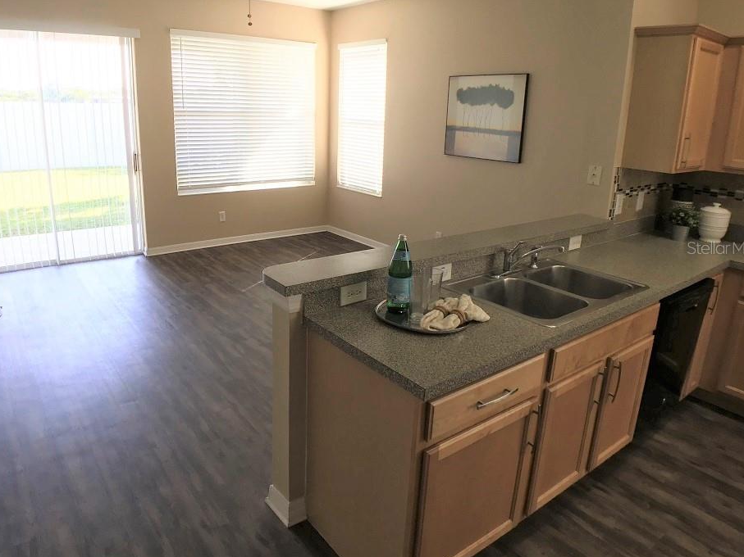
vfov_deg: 40.6
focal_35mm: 35
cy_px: 247
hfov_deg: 52.6
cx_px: 345
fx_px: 752
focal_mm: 3.3
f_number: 2.4
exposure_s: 1/120
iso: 40
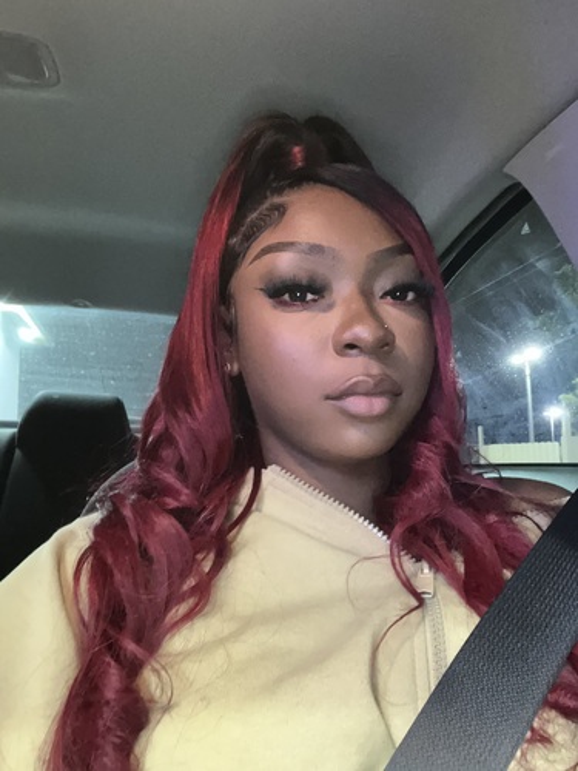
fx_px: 668
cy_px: 386
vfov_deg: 60.0
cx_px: 289
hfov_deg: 46.8
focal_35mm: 30
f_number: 2.2
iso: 1000
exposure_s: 1/16
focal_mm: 2.71
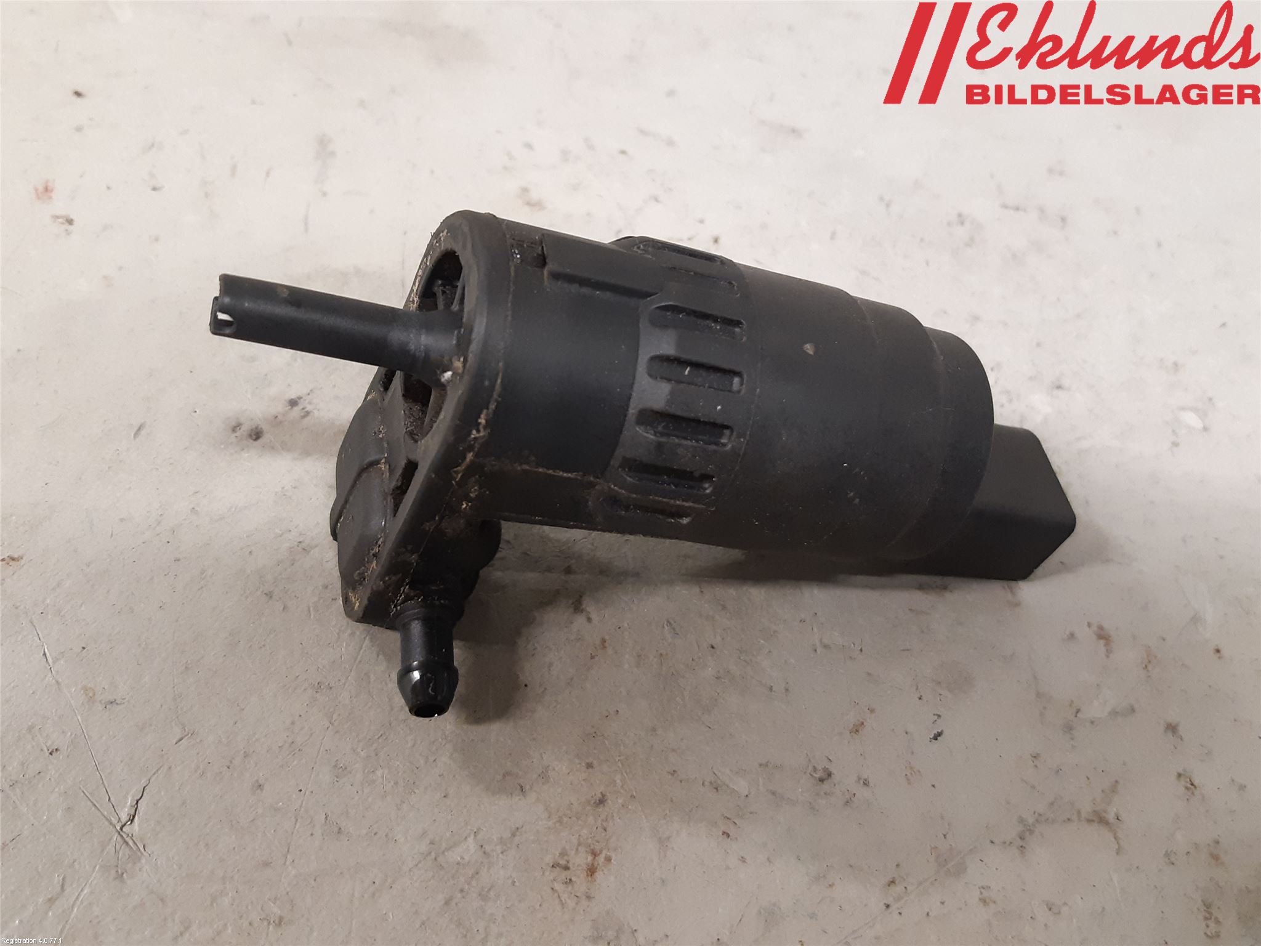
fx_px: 947
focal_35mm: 26
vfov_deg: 53.1
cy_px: 473
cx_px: 630
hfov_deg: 67.3
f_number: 1.7
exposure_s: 1/33
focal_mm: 3.93
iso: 200
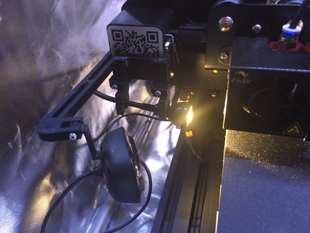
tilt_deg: -40.0
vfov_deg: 48.2
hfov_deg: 61.7
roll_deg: +2.6
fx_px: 260
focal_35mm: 29
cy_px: 116
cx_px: 155
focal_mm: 4.15
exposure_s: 1/15
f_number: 2.2
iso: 200
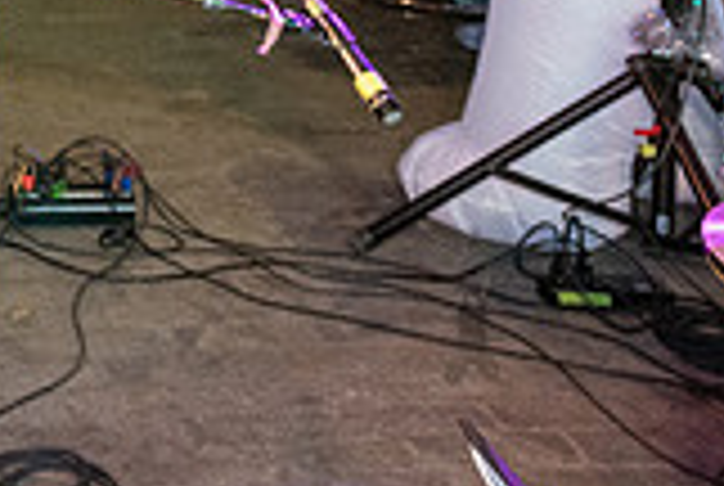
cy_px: -346
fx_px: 1874
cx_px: -342
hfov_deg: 19.3
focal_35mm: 93
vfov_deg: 13.5
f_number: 3.5
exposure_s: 1/160
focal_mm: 24
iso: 6400
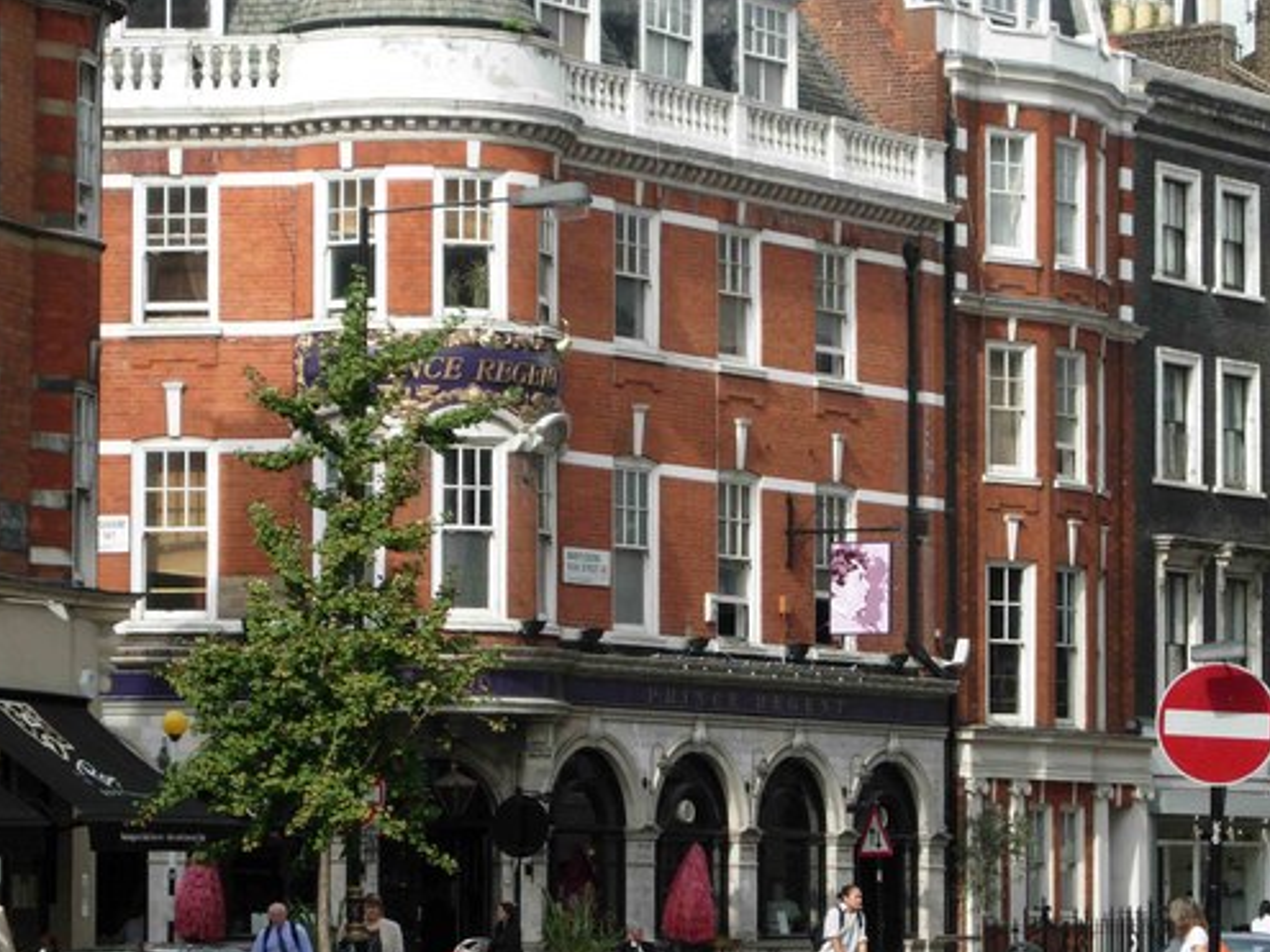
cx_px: 739
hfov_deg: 12.1
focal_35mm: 163
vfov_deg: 9.1
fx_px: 5979
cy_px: 511
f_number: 5.3
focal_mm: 26.3
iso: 50
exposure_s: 1/186
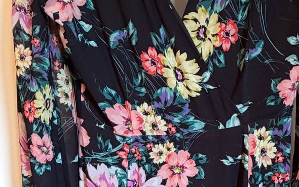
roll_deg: -0.4
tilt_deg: -13.7
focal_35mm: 46
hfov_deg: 42.8
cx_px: 202
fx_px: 375
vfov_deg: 25.6
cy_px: 213
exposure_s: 1/60
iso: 400
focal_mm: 2.22
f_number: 2.2
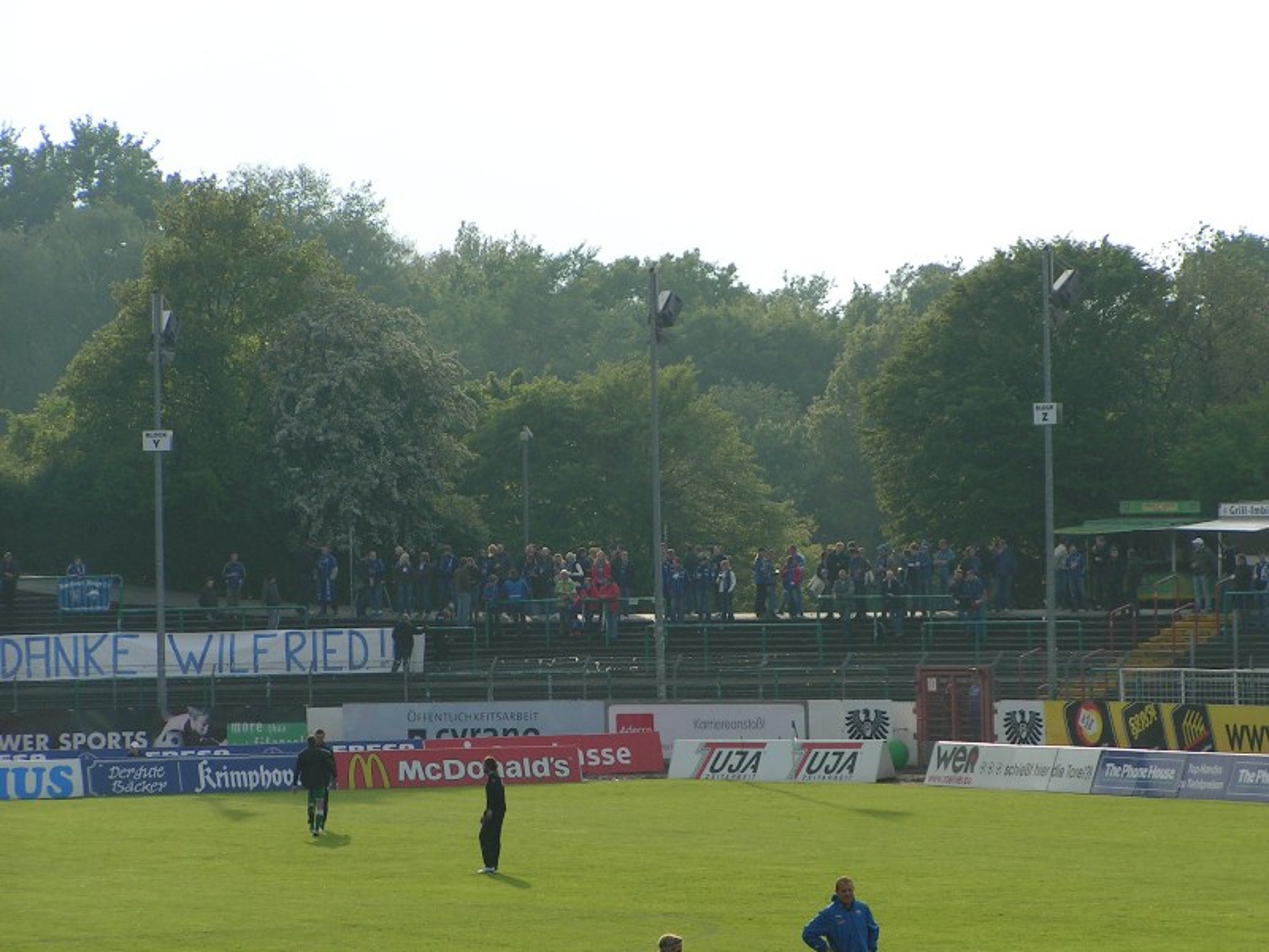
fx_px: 6892
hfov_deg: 10.5
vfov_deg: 7.9
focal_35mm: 188
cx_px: 634
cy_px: 476
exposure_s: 1/400
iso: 50
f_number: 5
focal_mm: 28.8
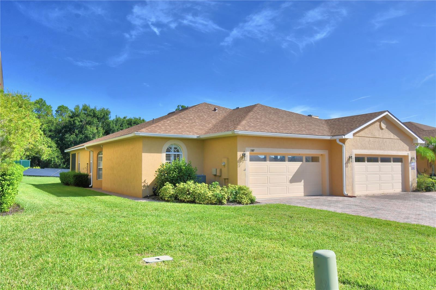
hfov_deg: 61.9
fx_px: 363
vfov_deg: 43.6
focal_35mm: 30
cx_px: 218
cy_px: 145
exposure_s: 1/320
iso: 100
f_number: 9
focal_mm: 20
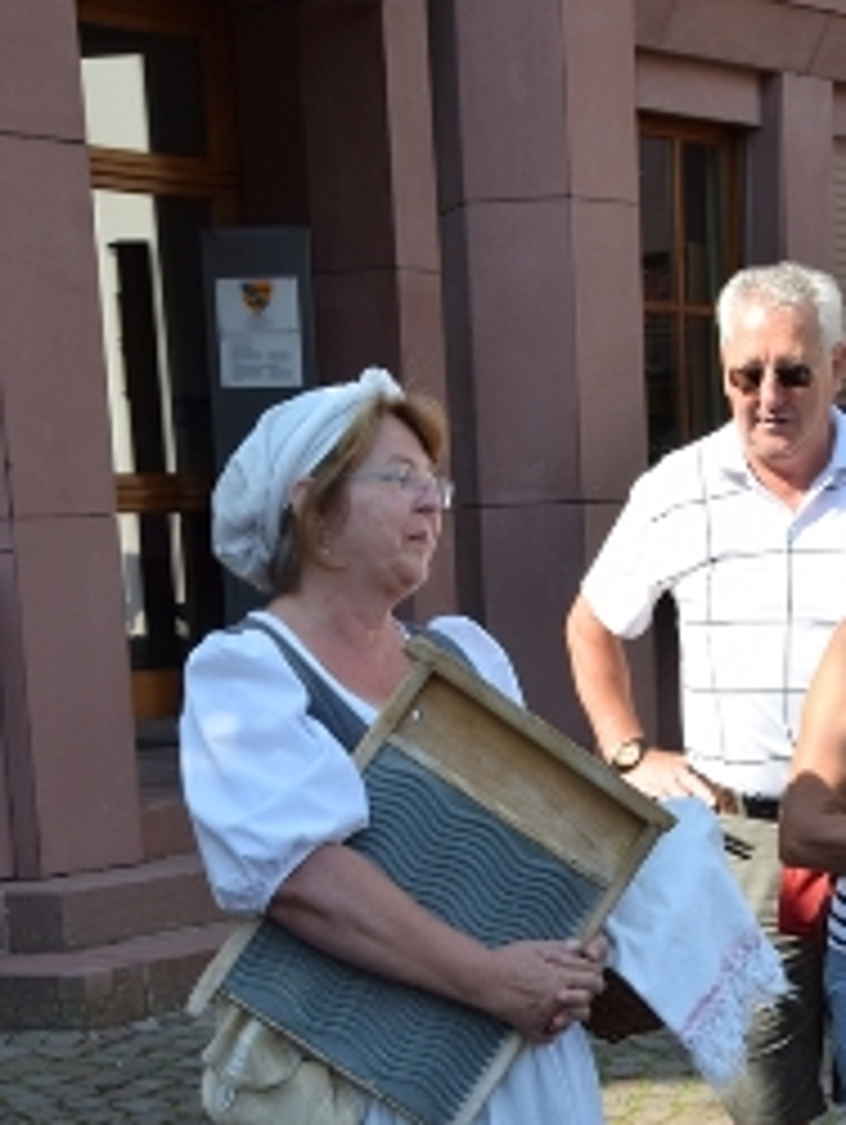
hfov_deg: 17.7
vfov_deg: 23.0
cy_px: 990
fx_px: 2700
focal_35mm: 83
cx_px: 621
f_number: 13
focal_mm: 32
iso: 400
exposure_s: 1/160
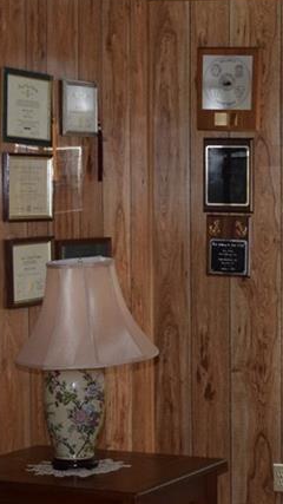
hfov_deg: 11.1
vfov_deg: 20.1
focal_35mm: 106
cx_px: 368
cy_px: 351
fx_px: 1415
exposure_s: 1/100
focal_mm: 18
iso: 800
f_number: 5
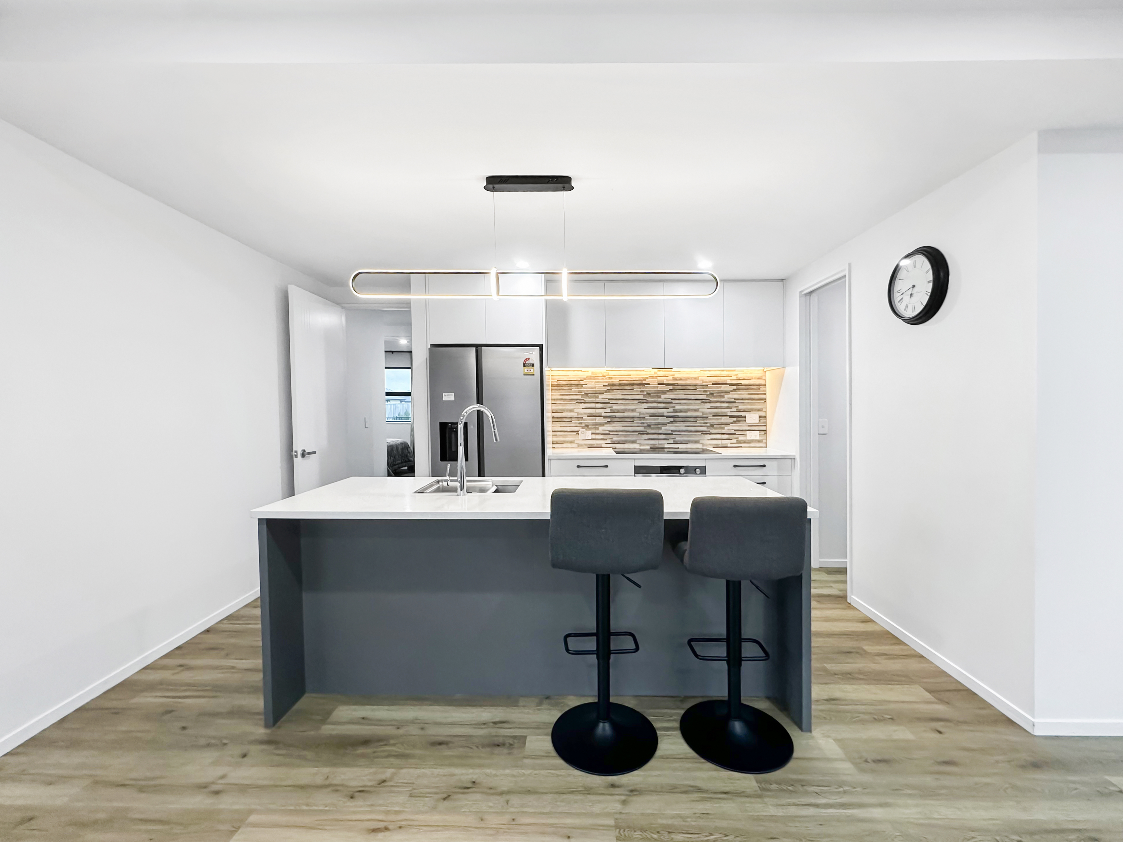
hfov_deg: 102.1
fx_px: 454
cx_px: 562
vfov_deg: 85.7
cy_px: 421
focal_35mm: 14
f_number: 2.2
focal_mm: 2.22
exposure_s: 1/100
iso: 160
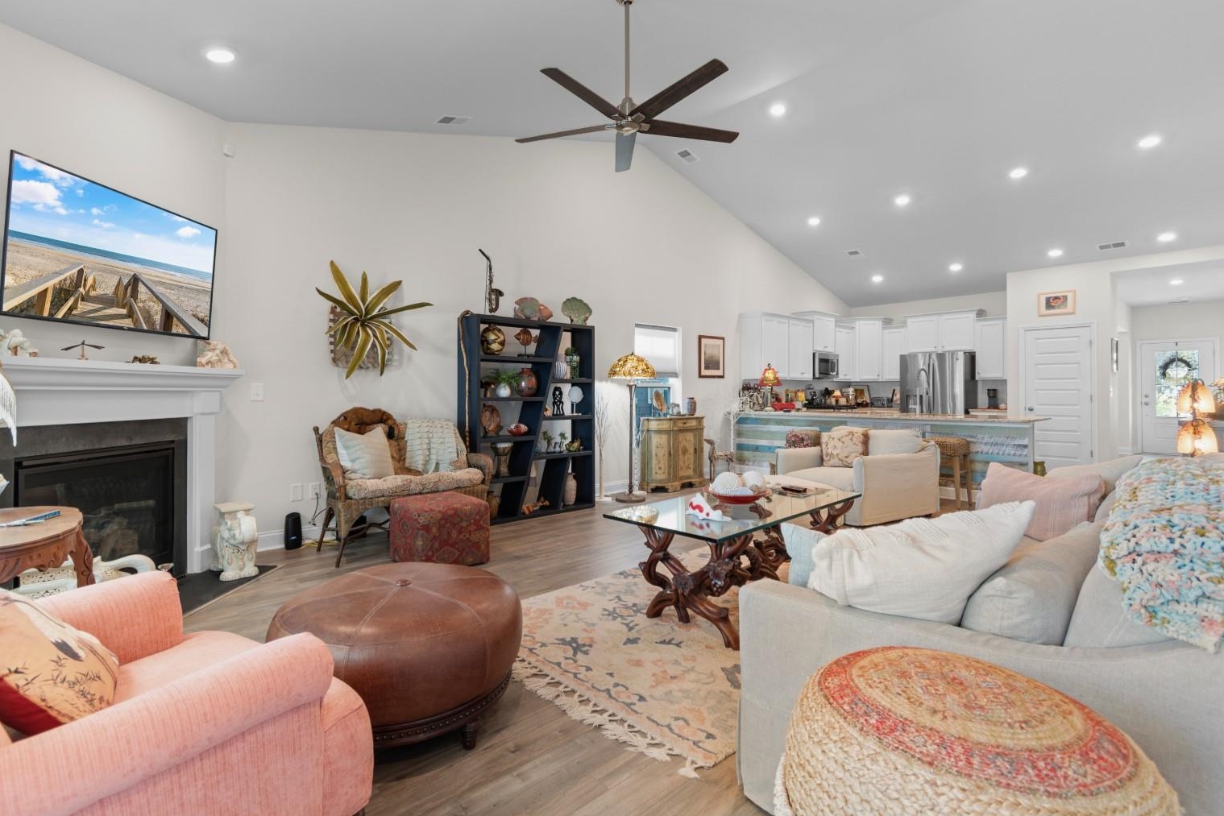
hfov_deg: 96.6
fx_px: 544
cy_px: 388
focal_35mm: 16
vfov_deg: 73.7
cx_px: 575
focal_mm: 10
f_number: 4.5
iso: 100
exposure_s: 1/3
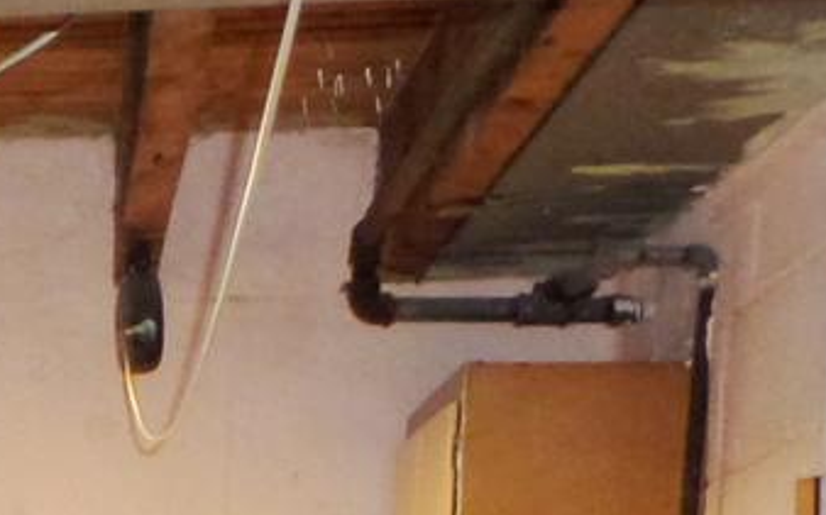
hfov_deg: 12.1
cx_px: -816
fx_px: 3466
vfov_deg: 8.0
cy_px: 1103
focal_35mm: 154
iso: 240
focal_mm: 4
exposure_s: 1/30
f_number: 3.2
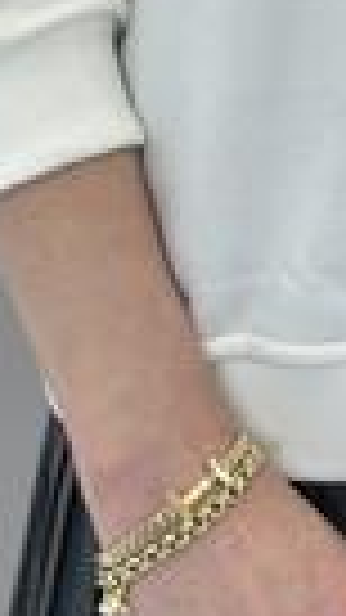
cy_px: -261
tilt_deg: -15.6
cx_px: 553
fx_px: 3231
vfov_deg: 10.6
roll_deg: +1.8
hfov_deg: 6.0
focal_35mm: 198
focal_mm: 6.86
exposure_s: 1/174
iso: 64
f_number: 1.78
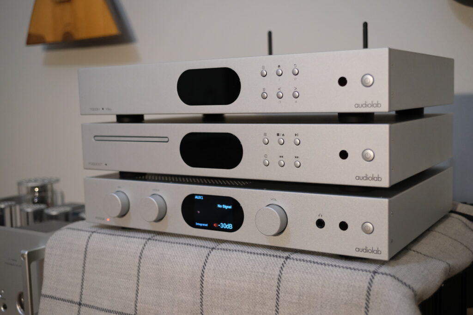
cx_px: 236
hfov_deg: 47.4
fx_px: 539
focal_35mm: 41
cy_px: 158
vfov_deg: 32.6
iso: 3200
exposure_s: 1/100
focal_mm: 27
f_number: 2.5
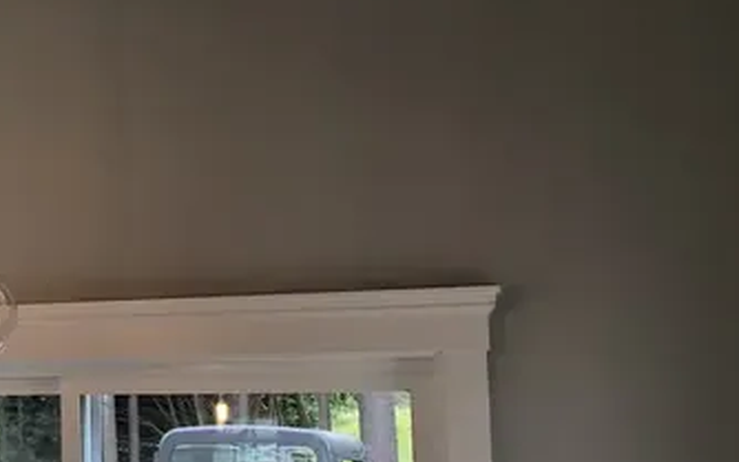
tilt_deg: +6.9
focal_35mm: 71
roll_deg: +0.0
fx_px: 1430
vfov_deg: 18.3
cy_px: 274
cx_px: -89
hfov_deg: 26.5
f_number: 1.8
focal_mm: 4
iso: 40
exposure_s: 1/120
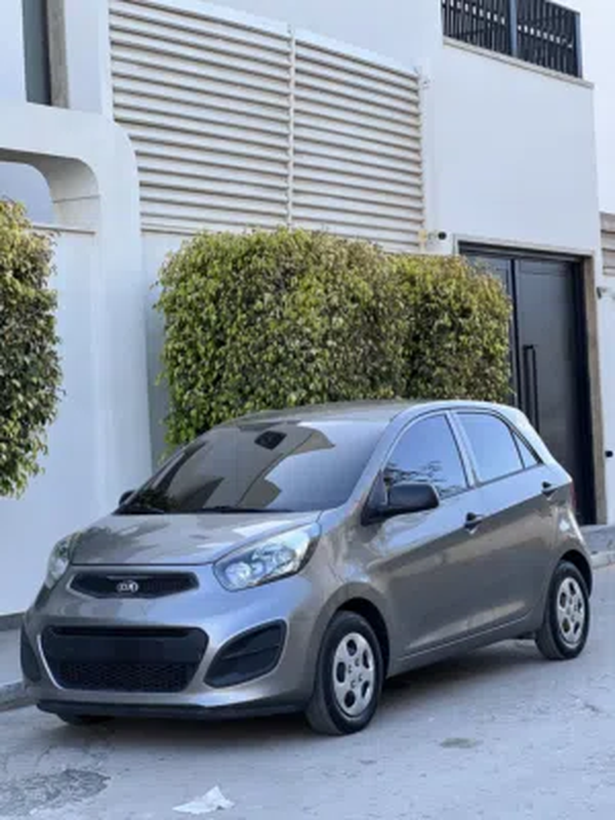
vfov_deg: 25.3
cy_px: 410
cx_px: 308
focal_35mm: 77
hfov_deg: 19.1
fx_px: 1824
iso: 32
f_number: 2.8
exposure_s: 1/121
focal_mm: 9
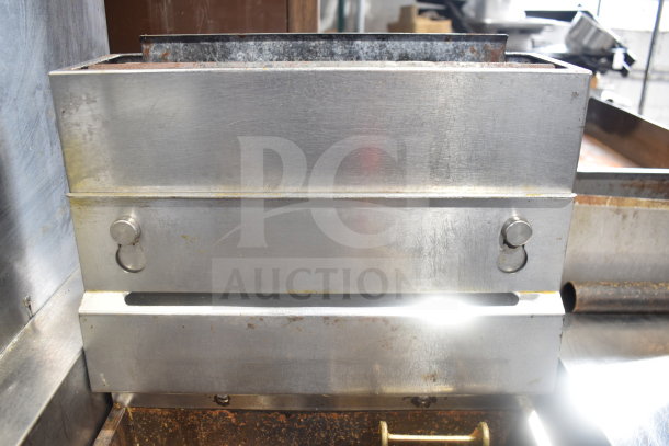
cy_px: 223
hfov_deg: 61.9
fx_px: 558
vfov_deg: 43.6
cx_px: 334
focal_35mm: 30
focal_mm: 20
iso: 360
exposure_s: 1/30
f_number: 3.5
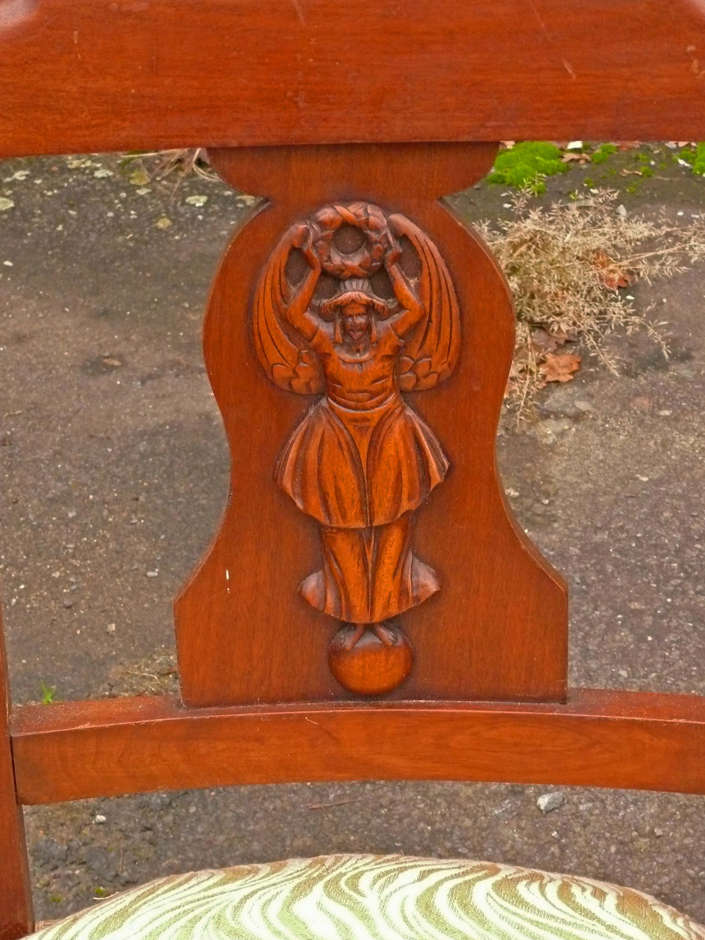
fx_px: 2172
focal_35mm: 80
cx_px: 354
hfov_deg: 18.4
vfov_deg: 24.4
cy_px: 471
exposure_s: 1/40
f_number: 6.3
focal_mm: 16.6
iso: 800
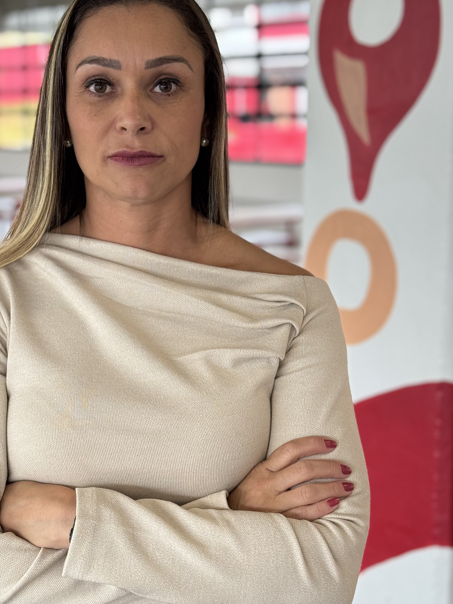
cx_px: 143
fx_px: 1152
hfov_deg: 22.1
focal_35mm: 66
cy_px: 276
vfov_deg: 29.4
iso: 80
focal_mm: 6.76
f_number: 1.78
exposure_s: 1/120
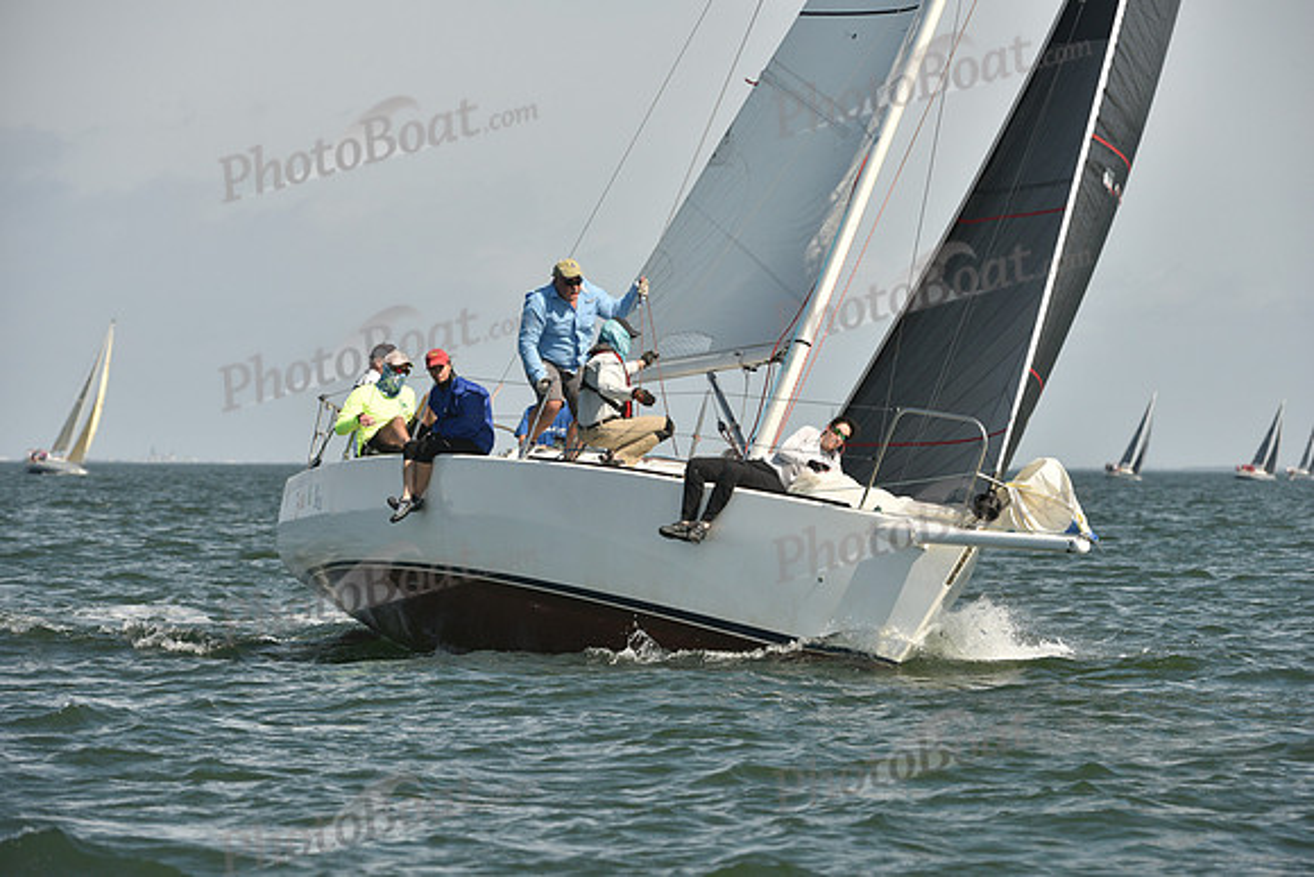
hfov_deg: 7.6
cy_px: 438
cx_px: 657
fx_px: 9857
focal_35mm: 270
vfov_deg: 5.1
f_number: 8
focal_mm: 270
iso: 400
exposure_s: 1/1250
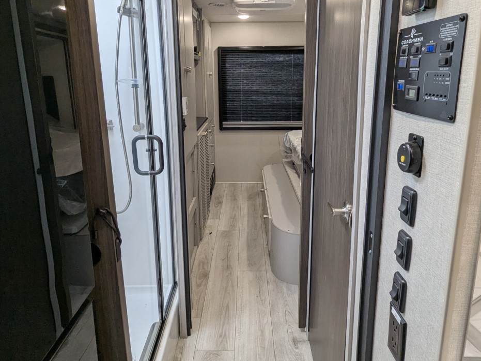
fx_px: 333
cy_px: 144
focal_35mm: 24
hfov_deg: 71.6
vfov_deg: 56.4
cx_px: 245
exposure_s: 1/65
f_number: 2.2
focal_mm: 2.35
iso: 91
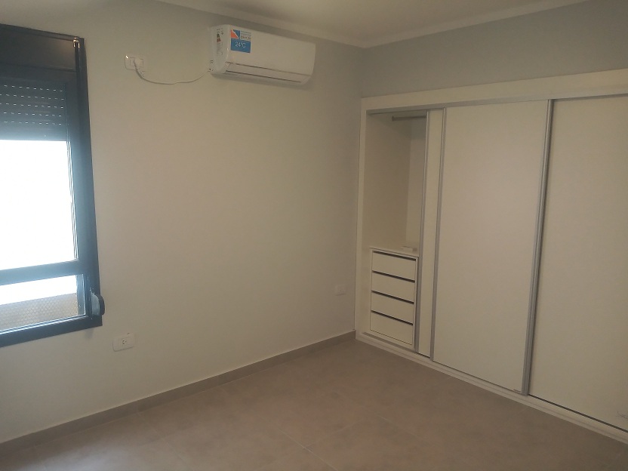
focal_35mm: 20
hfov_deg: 81.7
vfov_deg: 66.0
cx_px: 314
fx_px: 363
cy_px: 236
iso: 263
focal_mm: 3.54
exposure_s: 1/50
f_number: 2
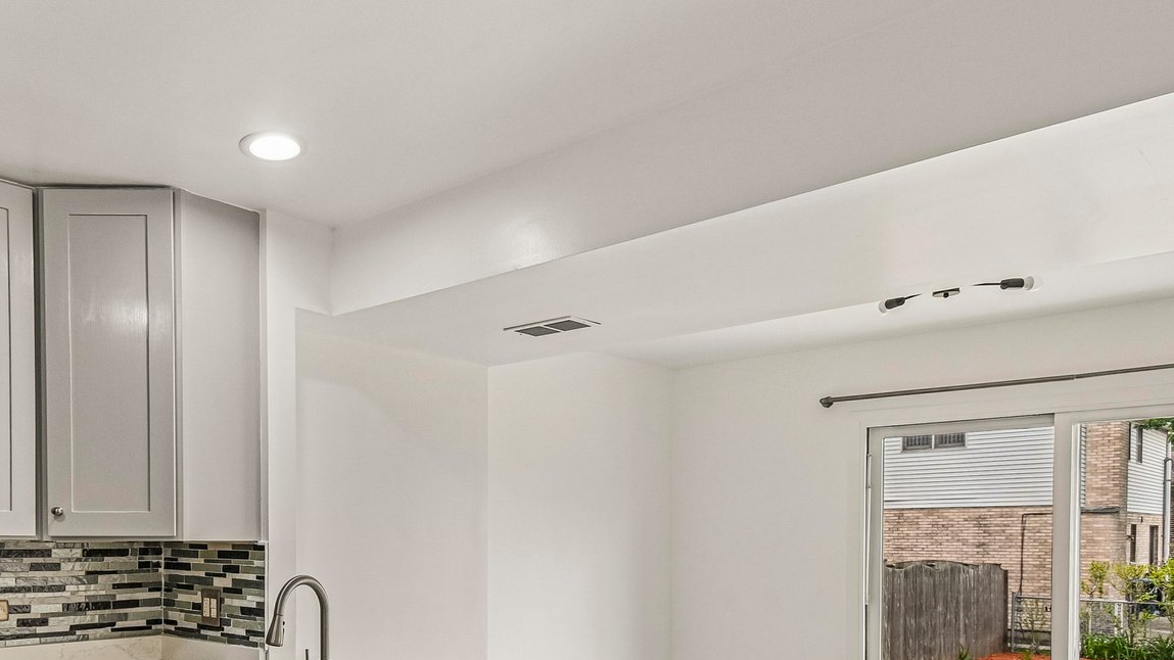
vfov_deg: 39.1
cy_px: 567
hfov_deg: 65.1
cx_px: 342
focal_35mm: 28
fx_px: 872
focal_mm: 10
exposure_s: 1/15
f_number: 8
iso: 110
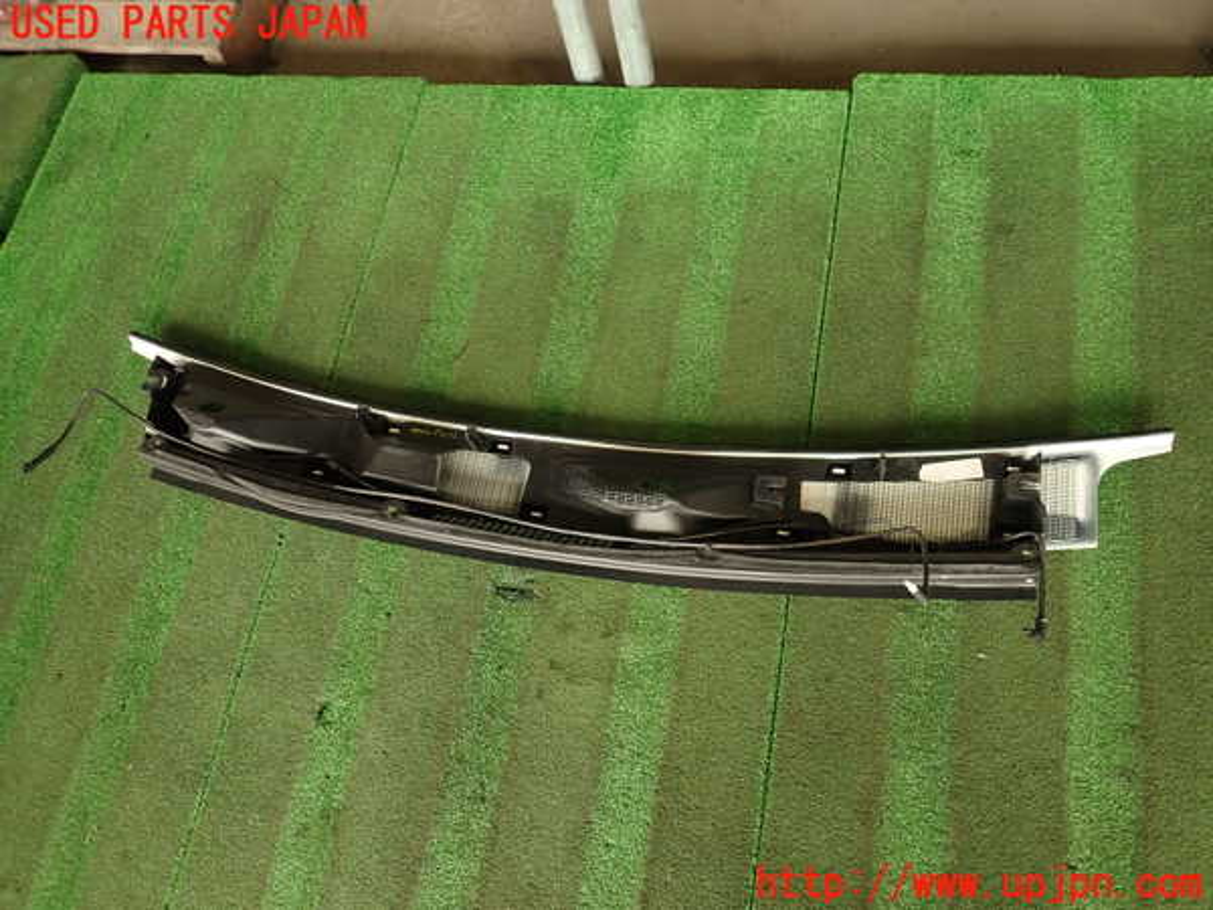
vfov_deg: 54.9
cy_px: 455
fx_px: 876
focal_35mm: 25
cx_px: 606
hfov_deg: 69.4
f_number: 2
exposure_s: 1/60
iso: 160
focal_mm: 4.5
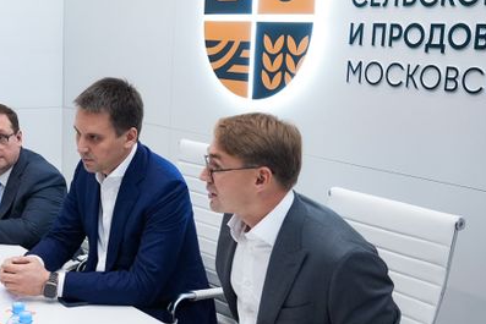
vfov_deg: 23.4
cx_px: 74
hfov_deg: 33.1
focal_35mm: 58
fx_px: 783
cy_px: 185
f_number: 4.5
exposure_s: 1/160
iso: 1000
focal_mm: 33
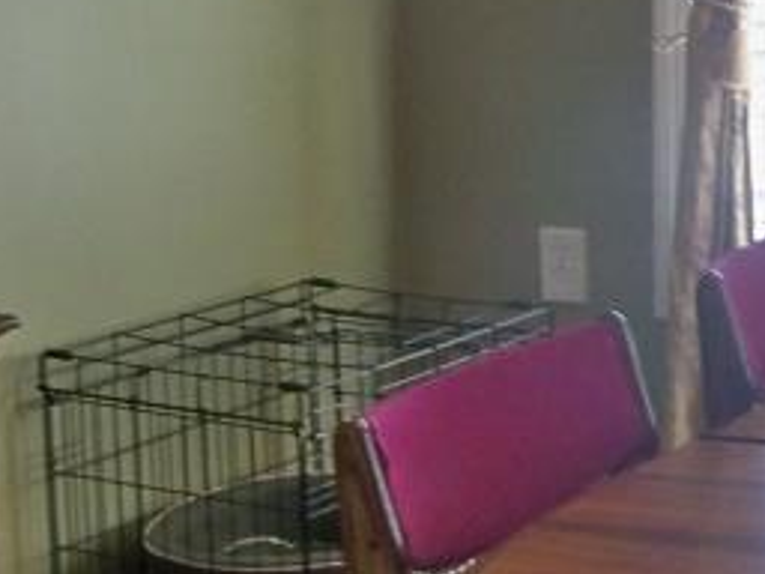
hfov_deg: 13.2
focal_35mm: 140
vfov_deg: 10.6
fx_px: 3094
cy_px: 149
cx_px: 1177
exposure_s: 1/30
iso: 125
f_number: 3.5
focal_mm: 6.2
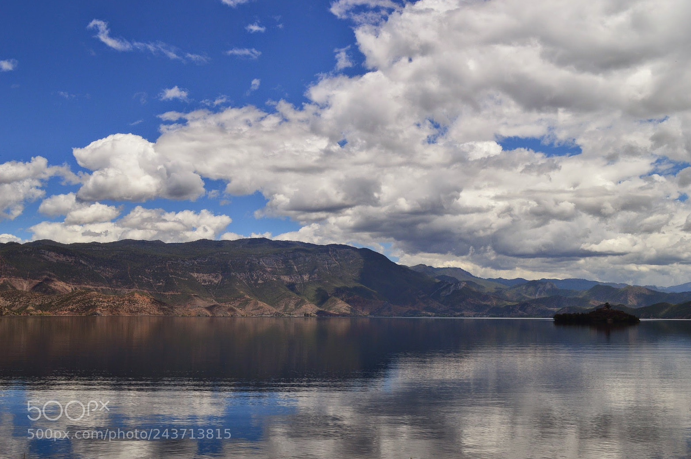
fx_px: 767
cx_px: 354
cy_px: 233
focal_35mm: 40
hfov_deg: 48.5
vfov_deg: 33.3
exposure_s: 1/500
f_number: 11
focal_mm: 26
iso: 280
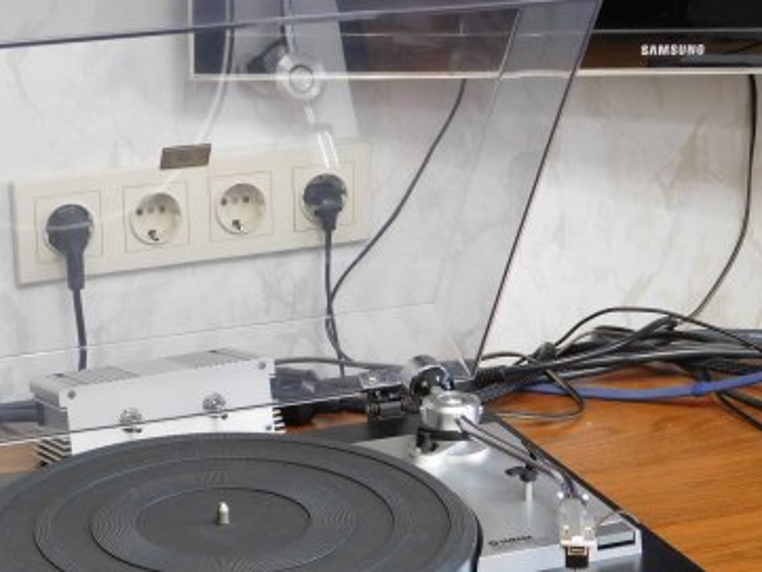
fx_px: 2158
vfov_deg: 15.1
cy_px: 374
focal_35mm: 98
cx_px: 325
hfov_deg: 20.0
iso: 400
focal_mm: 10.4
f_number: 4
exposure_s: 1/8
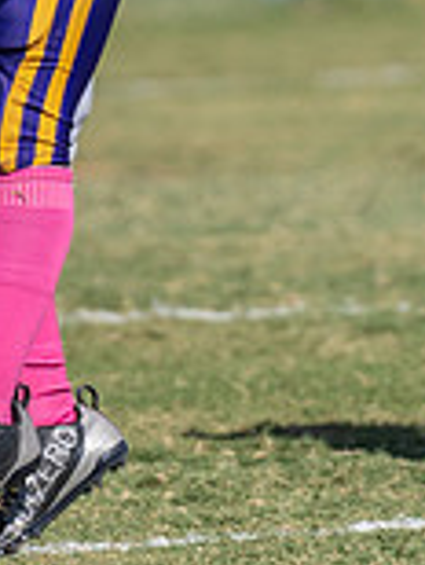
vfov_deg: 1.9
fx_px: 17141
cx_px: -58
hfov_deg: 1.4
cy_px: -196
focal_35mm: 1050
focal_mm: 200
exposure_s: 1/2000
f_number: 2.8
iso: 100
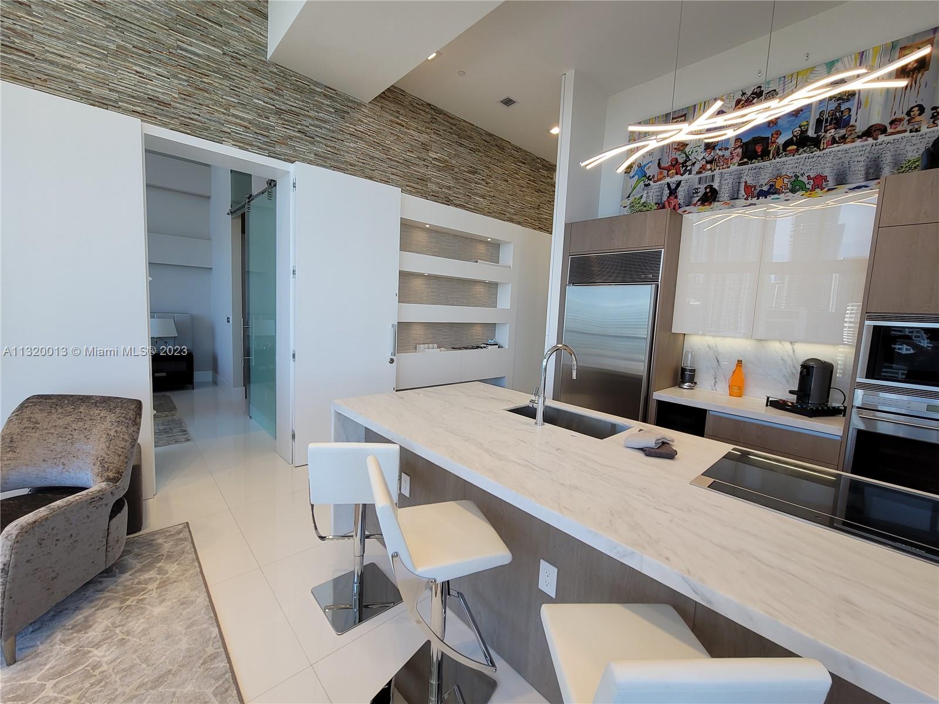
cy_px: 352
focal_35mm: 13
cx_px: 470
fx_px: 353
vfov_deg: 89.9
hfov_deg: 106.2
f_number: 2.2
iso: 80
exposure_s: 1/119
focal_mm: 2.2
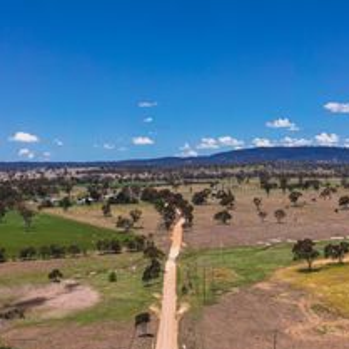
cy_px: 160
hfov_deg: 32.8
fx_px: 593
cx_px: 184
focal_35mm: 52
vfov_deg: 32.8
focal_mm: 4.5
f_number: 2.8
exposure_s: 1/1000
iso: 100
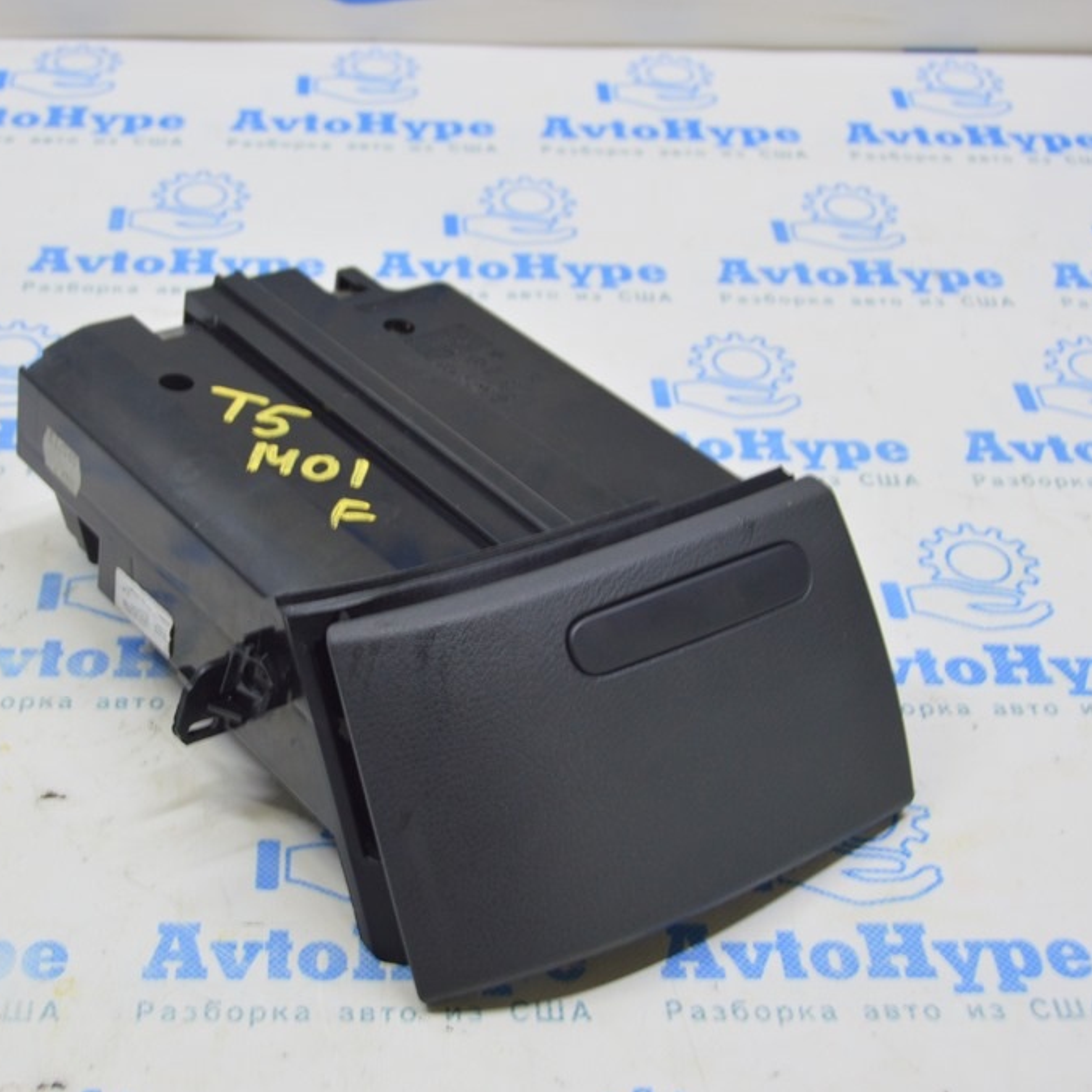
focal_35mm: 54
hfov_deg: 31.5
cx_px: 415
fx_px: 1927
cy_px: 548
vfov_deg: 31.6
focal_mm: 28
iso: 400
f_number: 5.6
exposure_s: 1/20
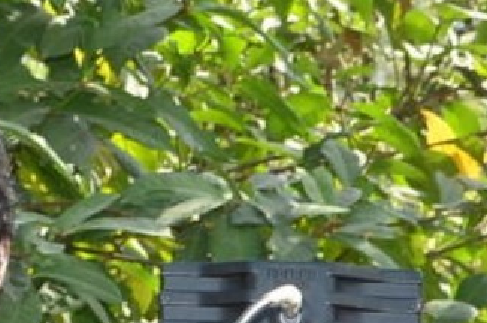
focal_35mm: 292
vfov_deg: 4.6
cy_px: 761
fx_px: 3942
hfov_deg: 7.1
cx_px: 408
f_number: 6.3
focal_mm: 28
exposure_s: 1/125
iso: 320
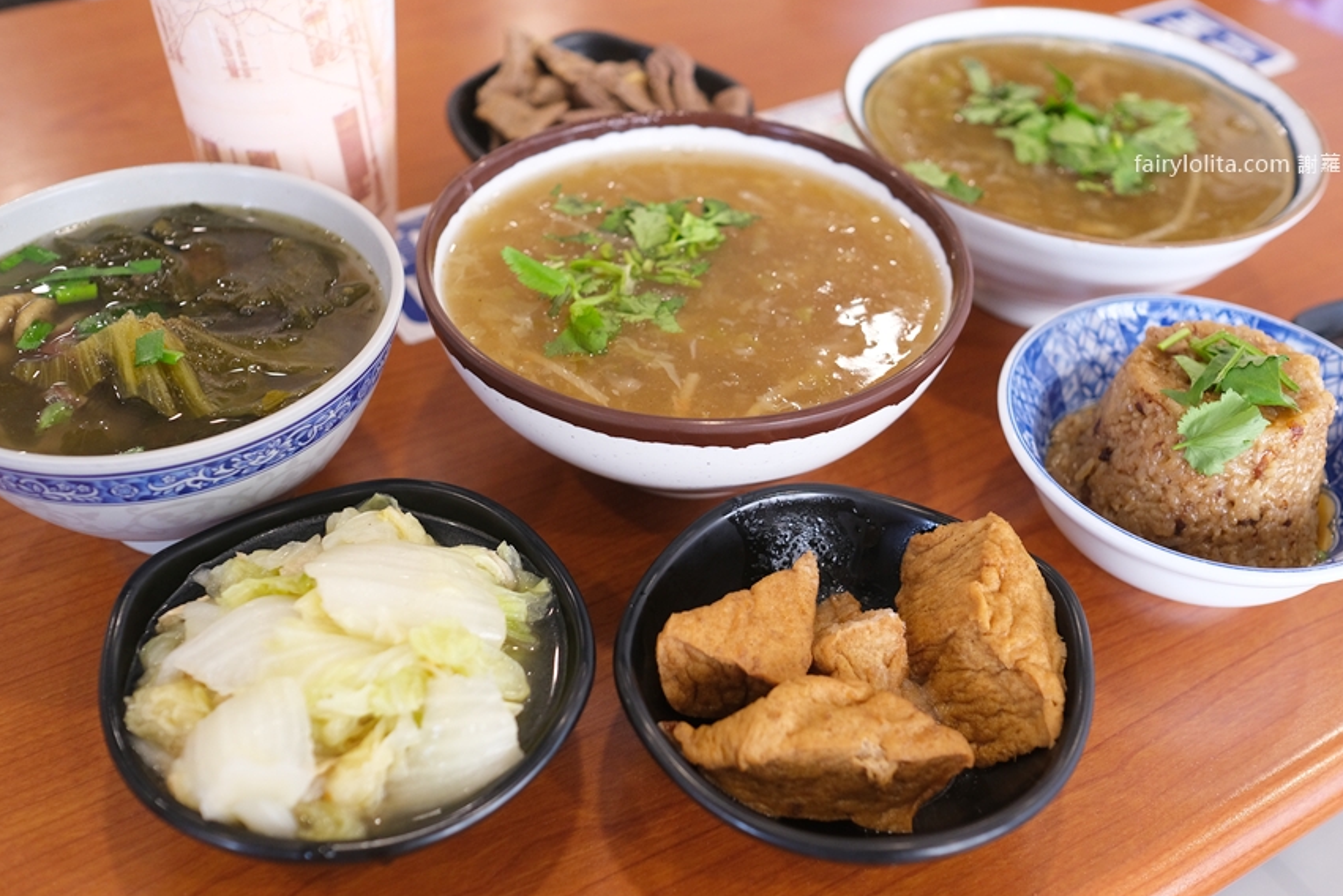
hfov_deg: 51.9
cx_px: 688
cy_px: 453
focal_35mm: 37
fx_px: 1381
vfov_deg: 36.0
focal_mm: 23
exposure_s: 1/200
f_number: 2.8
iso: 1250
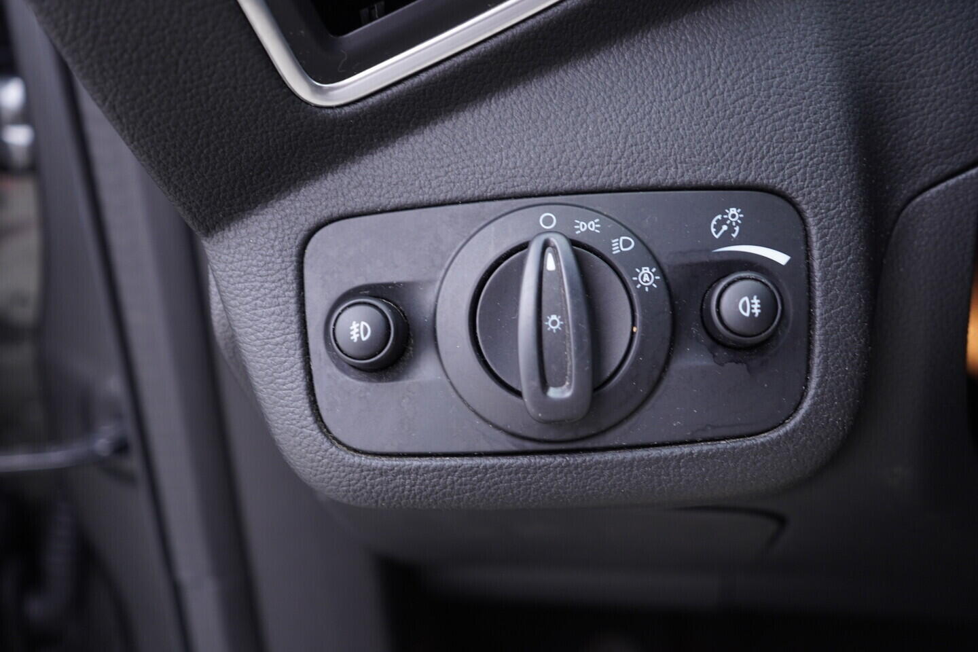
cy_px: 326
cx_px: 489
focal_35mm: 36
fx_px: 978
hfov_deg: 53.1
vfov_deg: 36.9
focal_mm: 24
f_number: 2.8
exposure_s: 1/40
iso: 320
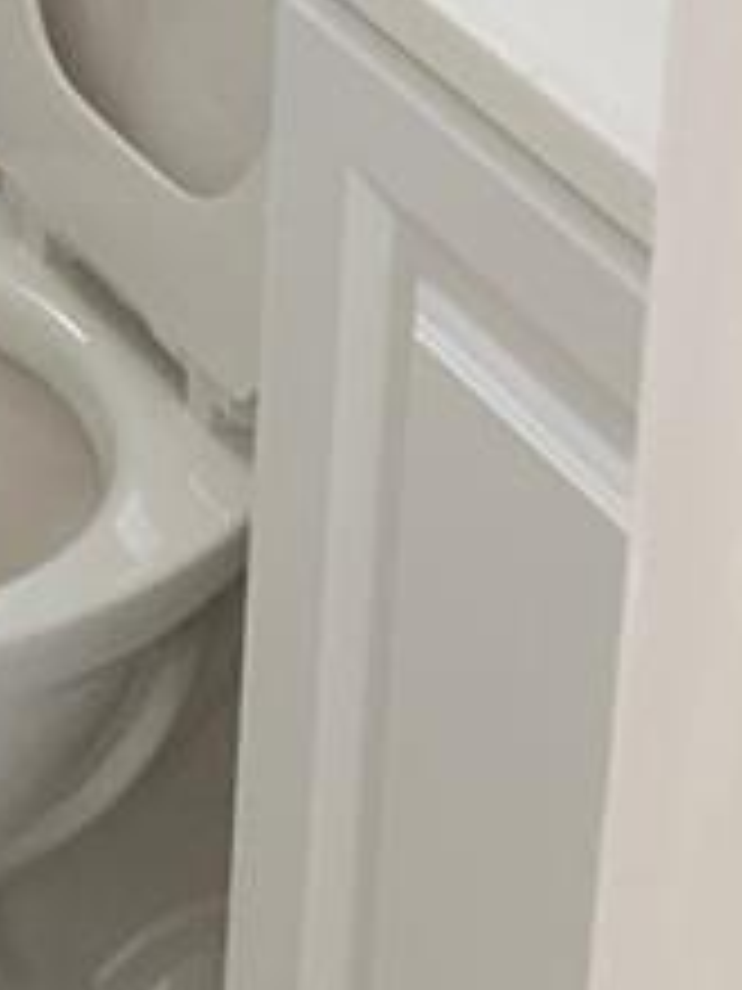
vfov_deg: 12.2
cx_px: -845
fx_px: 4058
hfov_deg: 9.6
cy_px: -1058
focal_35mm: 142
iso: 125
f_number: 1.8
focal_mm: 4.25
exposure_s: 1/60
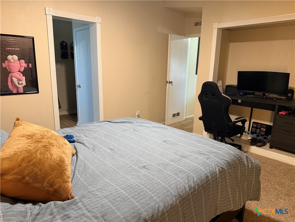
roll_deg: -1.2
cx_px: 148
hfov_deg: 71.6
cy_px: 111
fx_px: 205
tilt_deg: -12.3
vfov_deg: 56.8
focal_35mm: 24
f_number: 1.78
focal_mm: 6.76
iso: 400
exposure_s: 1/60
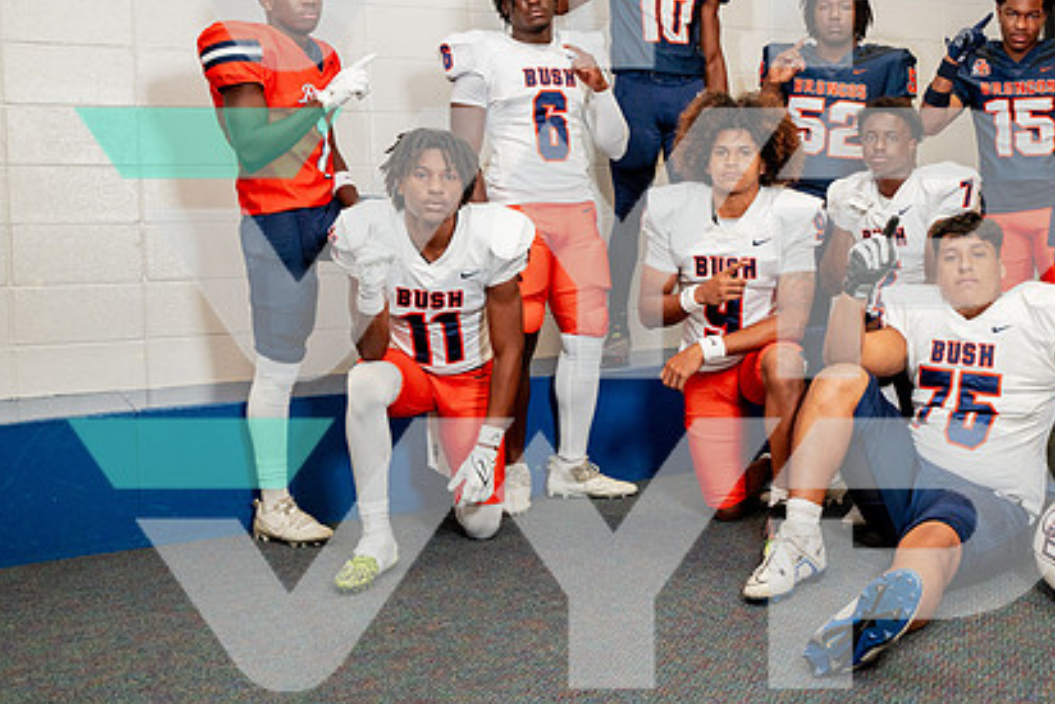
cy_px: 244
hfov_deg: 42.8
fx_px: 1319
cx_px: 727
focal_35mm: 45
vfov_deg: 29.7
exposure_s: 1/160
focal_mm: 32
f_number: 6.3
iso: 500
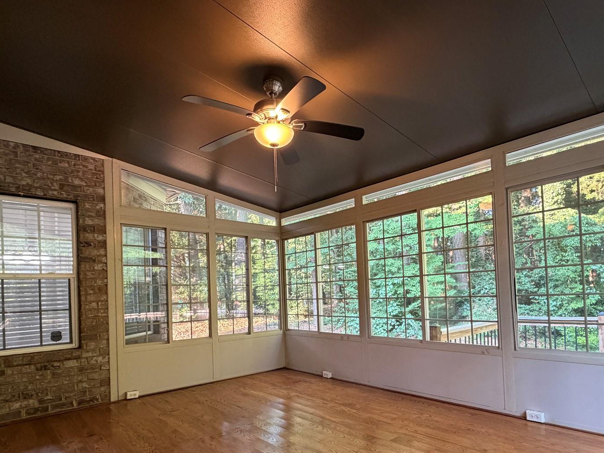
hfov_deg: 78.9
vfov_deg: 62.4
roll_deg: +2.2
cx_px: 315
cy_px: 288
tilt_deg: +1.4
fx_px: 366
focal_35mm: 21
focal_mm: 2.22
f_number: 2.2
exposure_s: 1/60
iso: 400
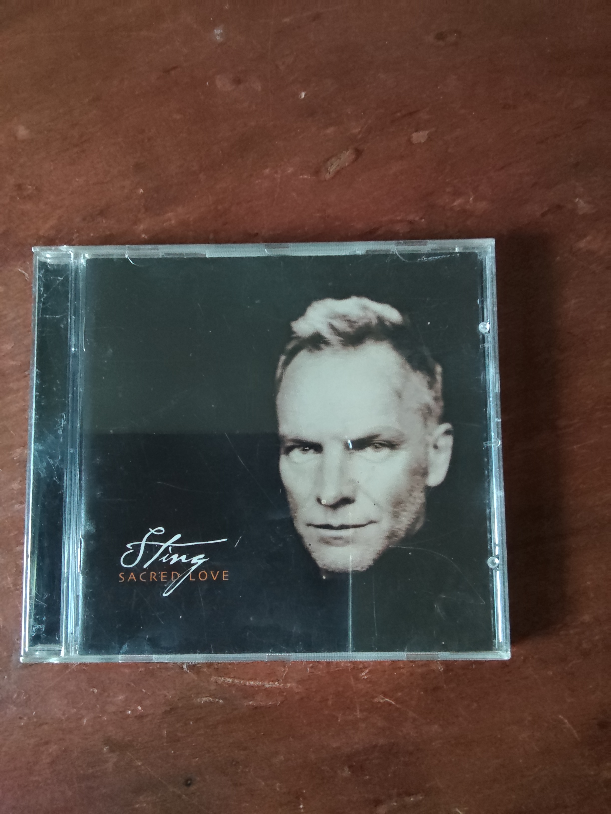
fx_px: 612
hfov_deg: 53.1
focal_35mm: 26
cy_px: 407
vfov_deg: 67.3
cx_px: 306
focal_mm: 2.78
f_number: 2
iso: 640
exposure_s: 1/33.3
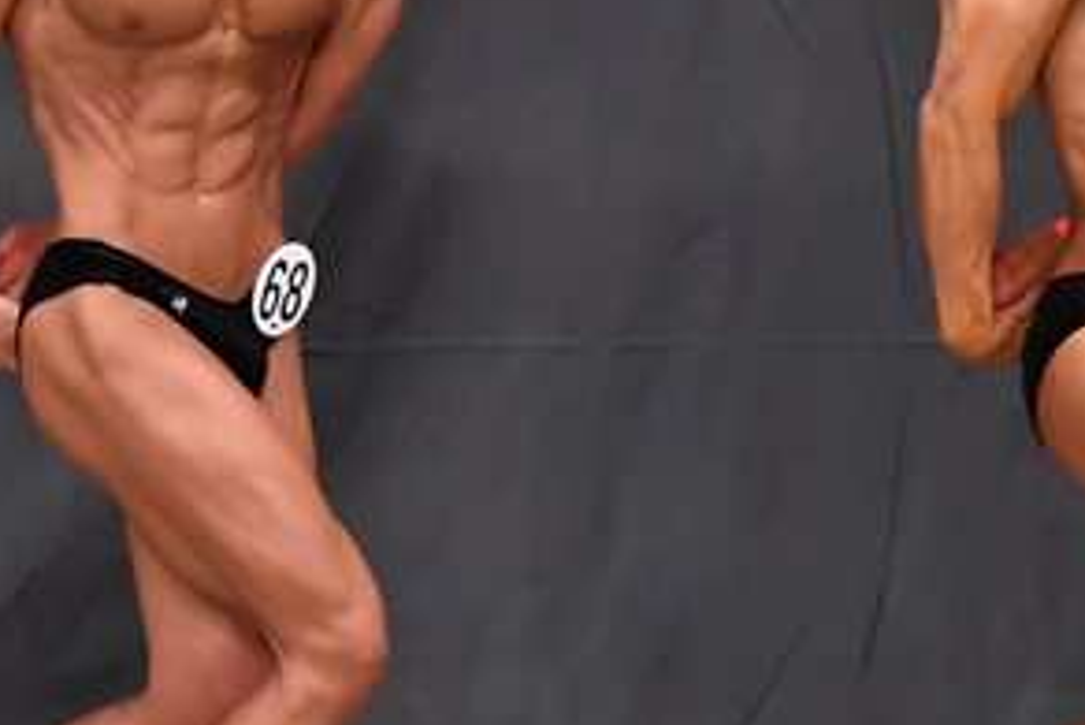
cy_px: 335
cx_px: 355
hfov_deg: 3.6
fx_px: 17338
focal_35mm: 575
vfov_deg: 2.4
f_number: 5.6
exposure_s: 1/400
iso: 6400
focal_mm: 145
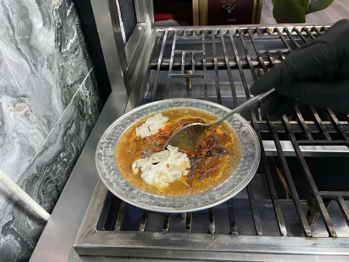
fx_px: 262
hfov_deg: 67.3
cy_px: 131
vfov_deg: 53.1
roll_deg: +4.4
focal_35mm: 26
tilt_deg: -40.0
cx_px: 174
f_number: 1.6
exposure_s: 1/50
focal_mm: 4.2
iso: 250
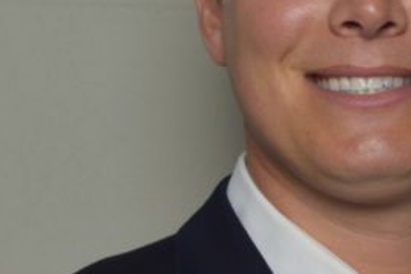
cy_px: 112
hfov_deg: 12.2
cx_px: 293
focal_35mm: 168
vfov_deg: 8.2
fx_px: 1918
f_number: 4.5
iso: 400
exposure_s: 1/80
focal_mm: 29
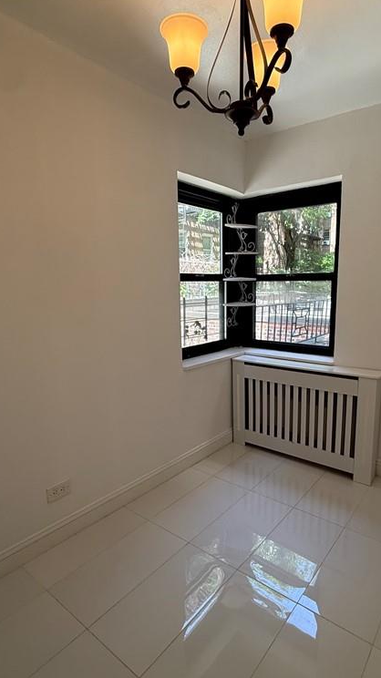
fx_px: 378
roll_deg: +0.3
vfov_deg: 83.9
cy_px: 344
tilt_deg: -9.8
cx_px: 208
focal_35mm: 21
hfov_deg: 53.5
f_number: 2.2
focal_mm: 2.22
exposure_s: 1/120
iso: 100
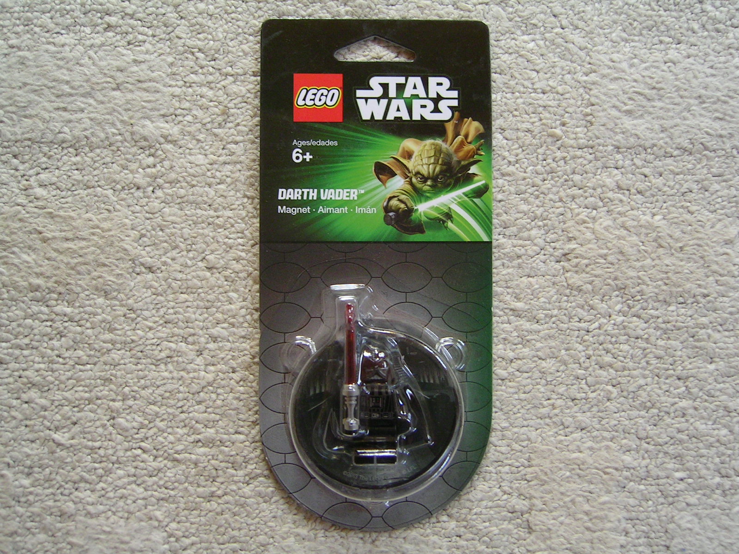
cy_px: 277
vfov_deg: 39.7
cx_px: 370
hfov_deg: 51.4
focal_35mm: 36
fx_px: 769
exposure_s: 1/24.3
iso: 100
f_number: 2.8
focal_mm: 5.6
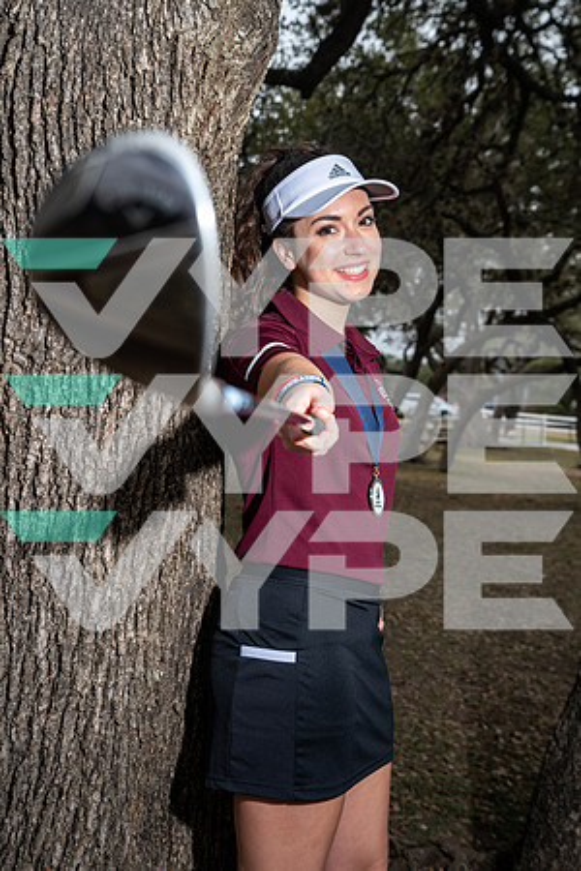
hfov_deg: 26.5
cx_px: 290
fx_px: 1235
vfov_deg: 38.9
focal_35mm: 51
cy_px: 436
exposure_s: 1/125
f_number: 6.3
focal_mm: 51
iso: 100
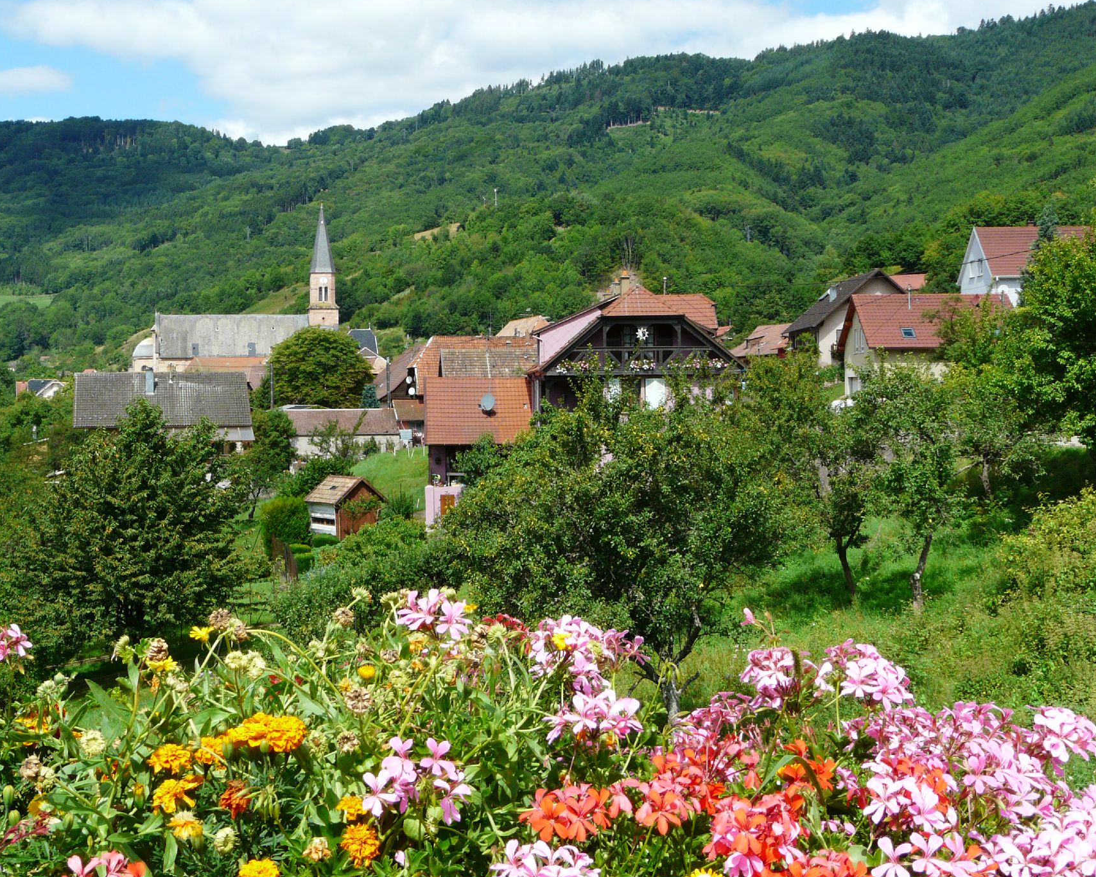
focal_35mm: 48
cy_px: 443
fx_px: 1557
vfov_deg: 31.5
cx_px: 476
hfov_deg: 38.7
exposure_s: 1/500
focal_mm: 6.7
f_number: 5.6
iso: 100
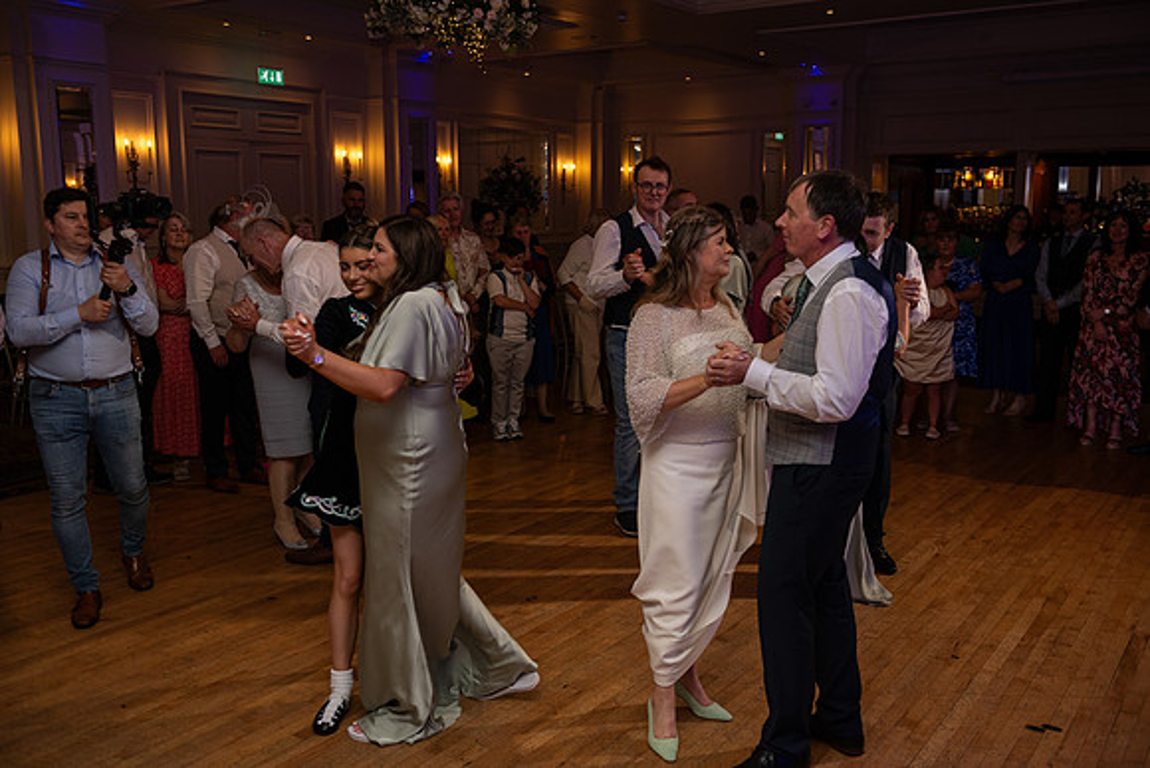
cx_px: 575
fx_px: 1086
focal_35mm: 34
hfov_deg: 55.8
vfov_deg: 38.9
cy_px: 384
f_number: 3.5
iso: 500
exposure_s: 1/160
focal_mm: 34
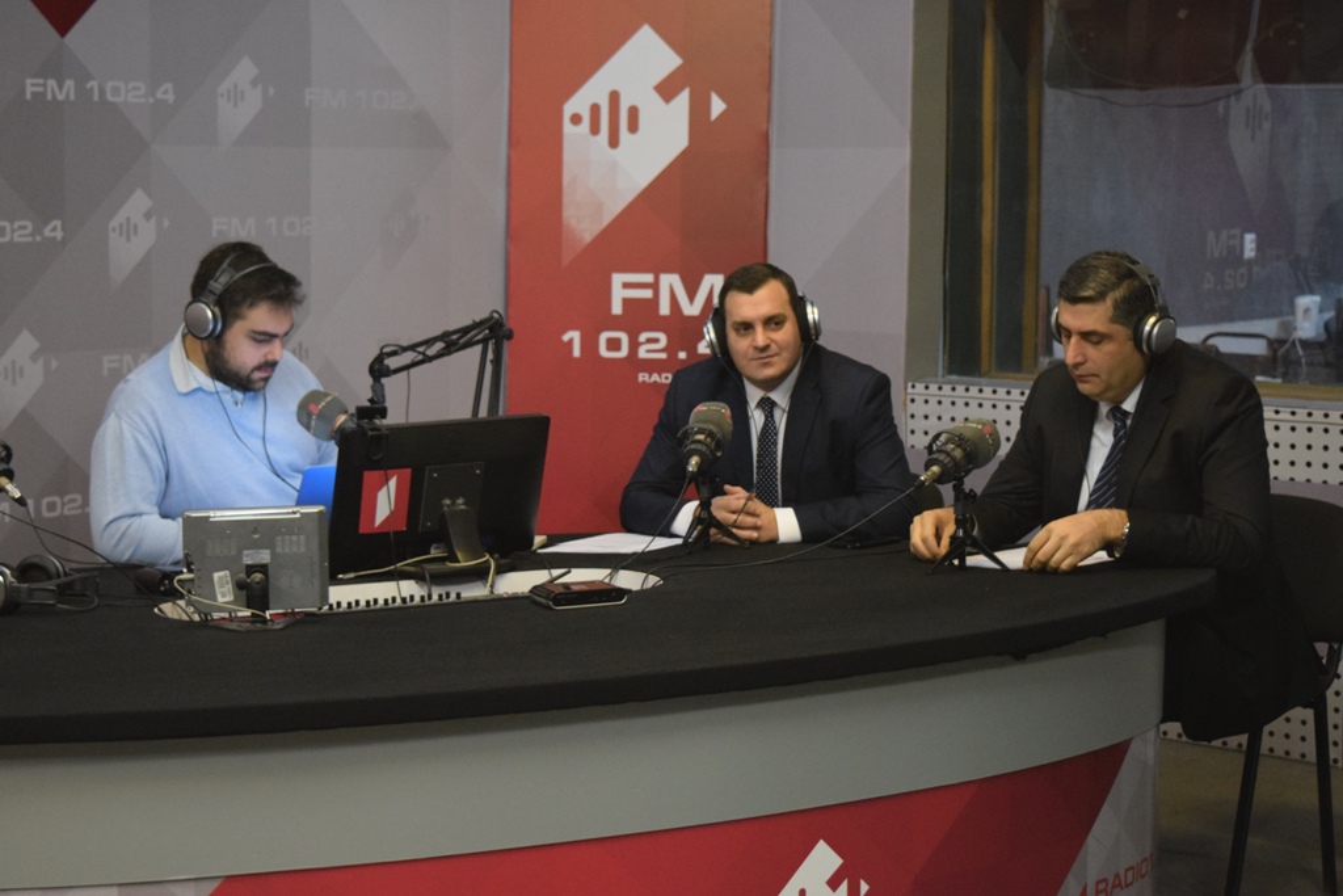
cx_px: 672
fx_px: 2518
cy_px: 448
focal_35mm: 68
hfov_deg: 29.9
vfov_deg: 20.2
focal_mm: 45
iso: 2800
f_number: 5
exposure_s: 1/60
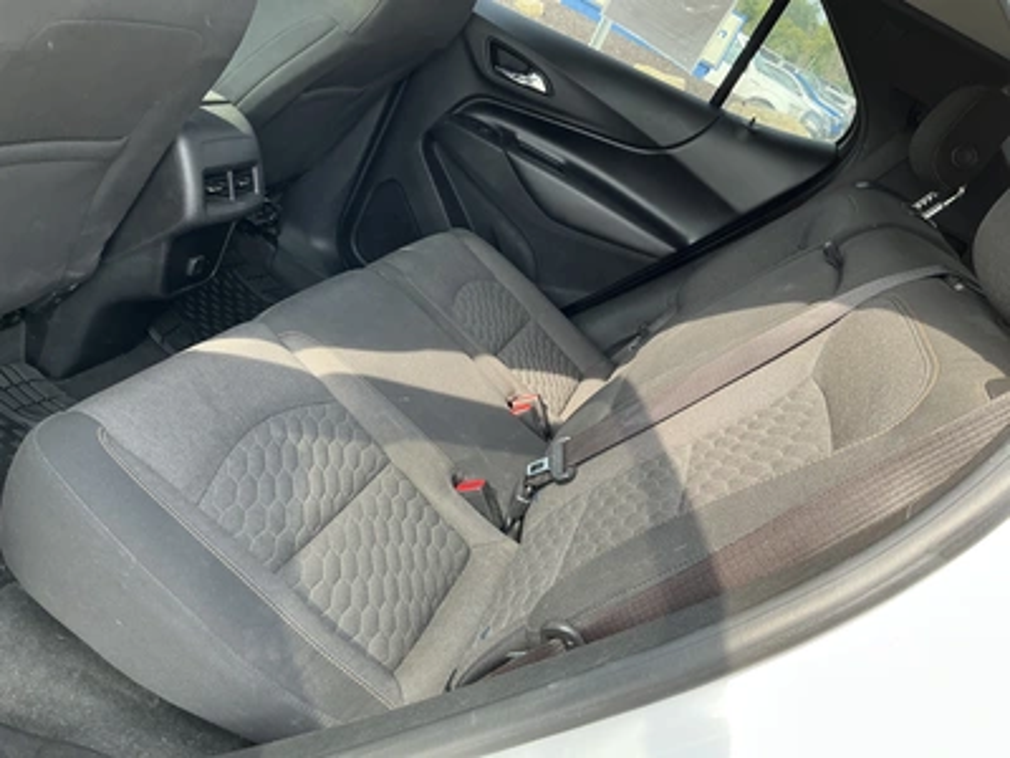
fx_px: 817
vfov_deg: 49.7
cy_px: 379
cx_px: 505
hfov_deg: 63.4
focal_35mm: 28
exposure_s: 1/122
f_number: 1.8
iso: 25
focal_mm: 3
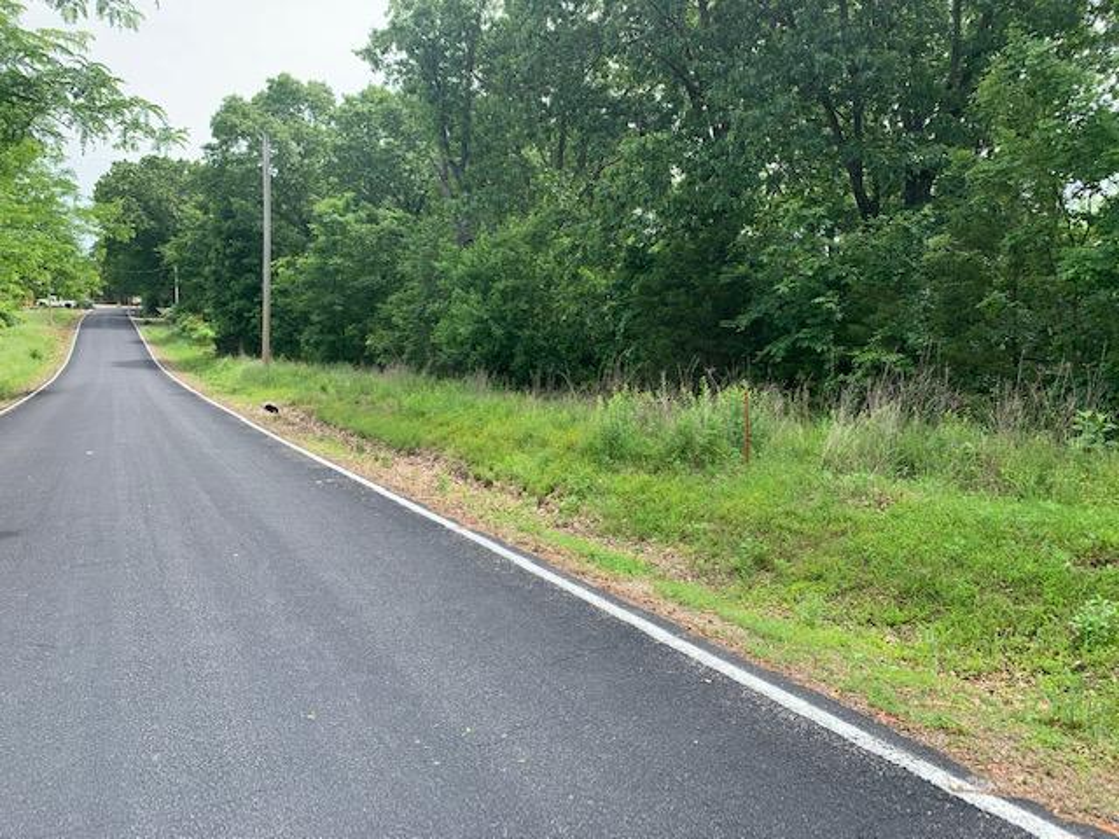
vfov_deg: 53.1
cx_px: 560
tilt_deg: -5.7
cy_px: 420
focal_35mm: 26
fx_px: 840
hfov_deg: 67.3
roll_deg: +0.4
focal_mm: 4.25
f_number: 1.8
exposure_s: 1/656
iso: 25
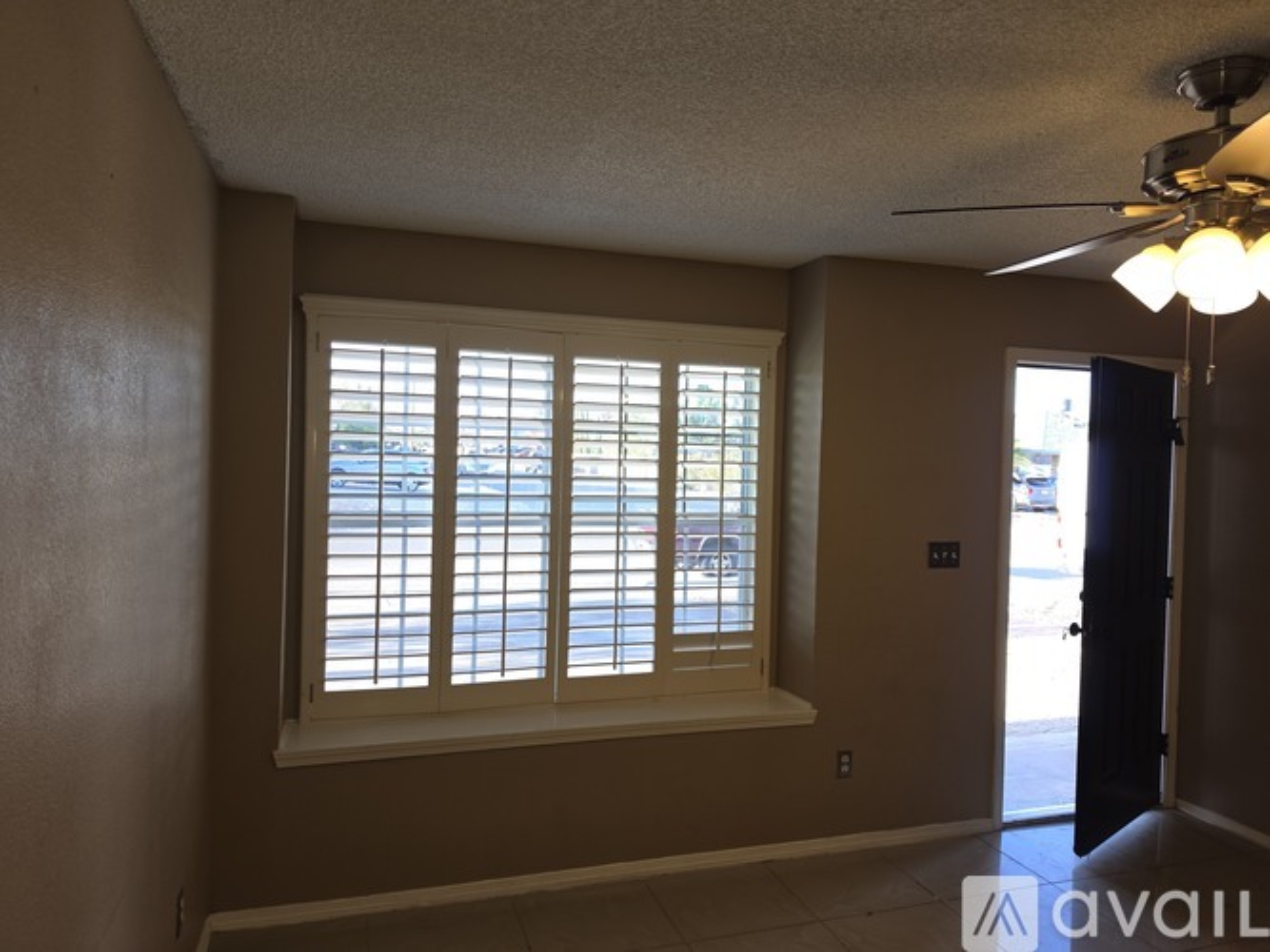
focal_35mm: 23
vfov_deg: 58.9
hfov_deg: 73.9
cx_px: 635
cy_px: 476
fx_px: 844
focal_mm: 6.5
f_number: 1.4
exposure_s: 1/60
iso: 12
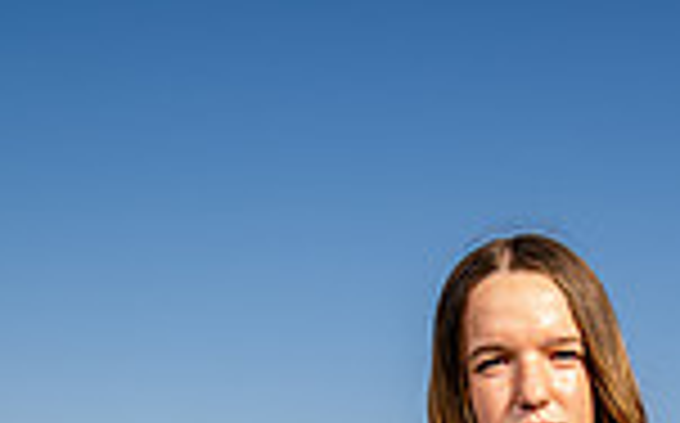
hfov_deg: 27.6
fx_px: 1351
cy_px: 1008
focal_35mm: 73
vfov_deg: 13.3
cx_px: 558
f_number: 7.1
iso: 50
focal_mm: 24
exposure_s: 1/125
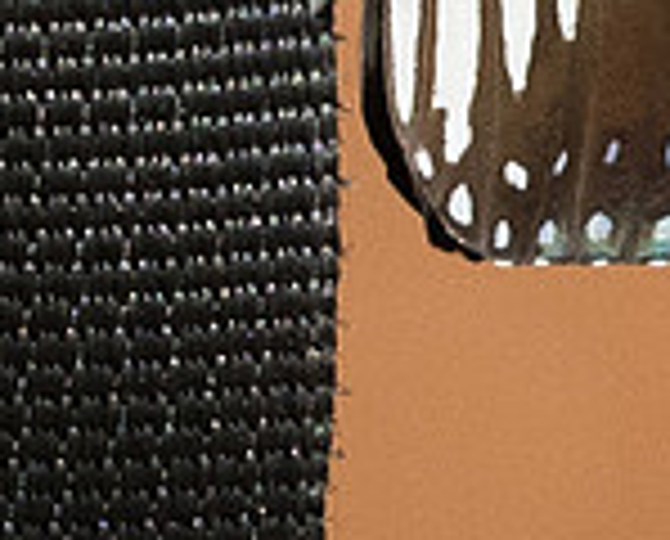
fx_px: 62527
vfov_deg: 0.5
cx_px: 1764
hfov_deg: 0.6
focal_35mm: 3145
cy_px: -199
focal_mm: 150
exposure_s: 1/4000
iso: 800
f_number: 5
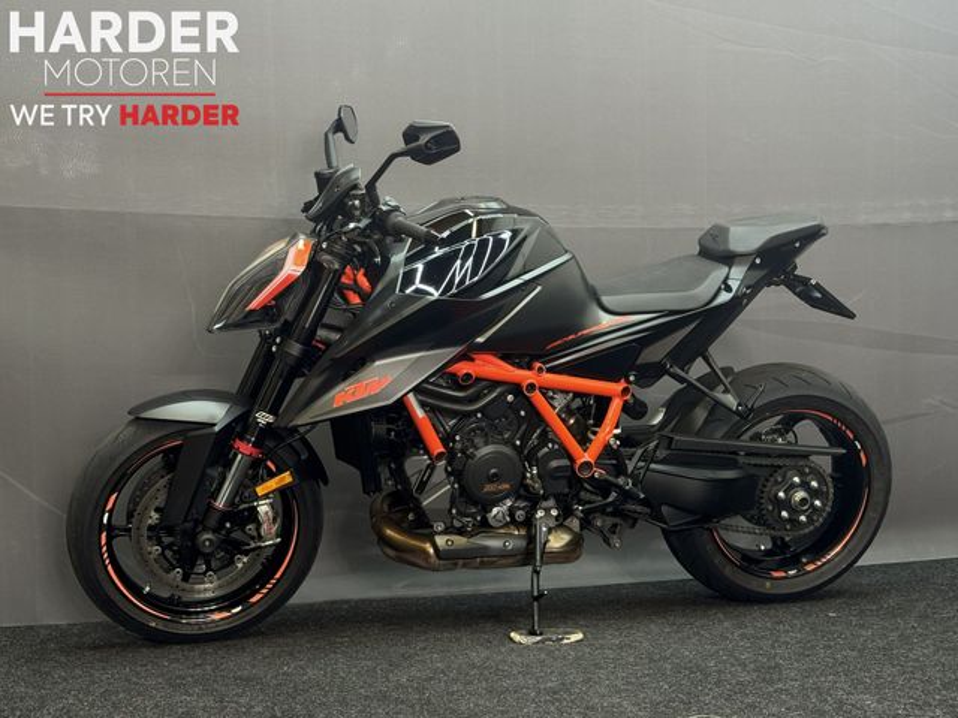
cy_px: 359
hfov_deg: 39.7
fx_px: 1328
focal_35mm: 48
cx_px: 479
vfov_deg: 30.3
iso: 125
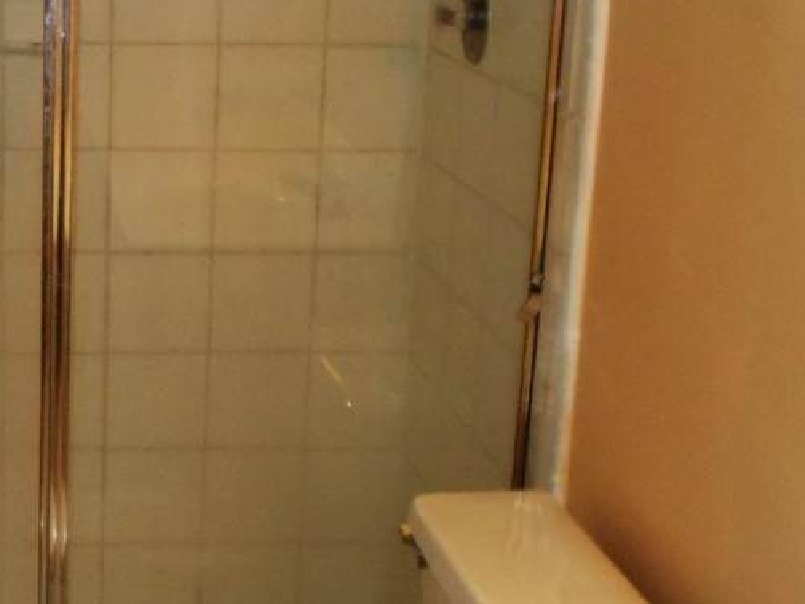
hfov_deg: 28.2
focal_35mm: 66
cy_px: 272
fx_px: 1535
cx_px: 65
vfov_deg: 22.2
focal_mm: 4.6
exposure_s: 1/25
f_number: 3.2
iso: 200
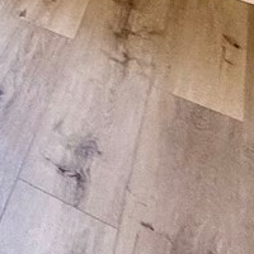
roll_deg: -4.2
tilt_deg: -8.6
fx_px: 822
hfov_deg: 12.9
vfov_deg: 13.3
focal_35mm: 99
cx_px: -375
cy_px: -347
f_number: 2.2
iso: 80
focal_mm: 2.22
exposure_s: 1/120
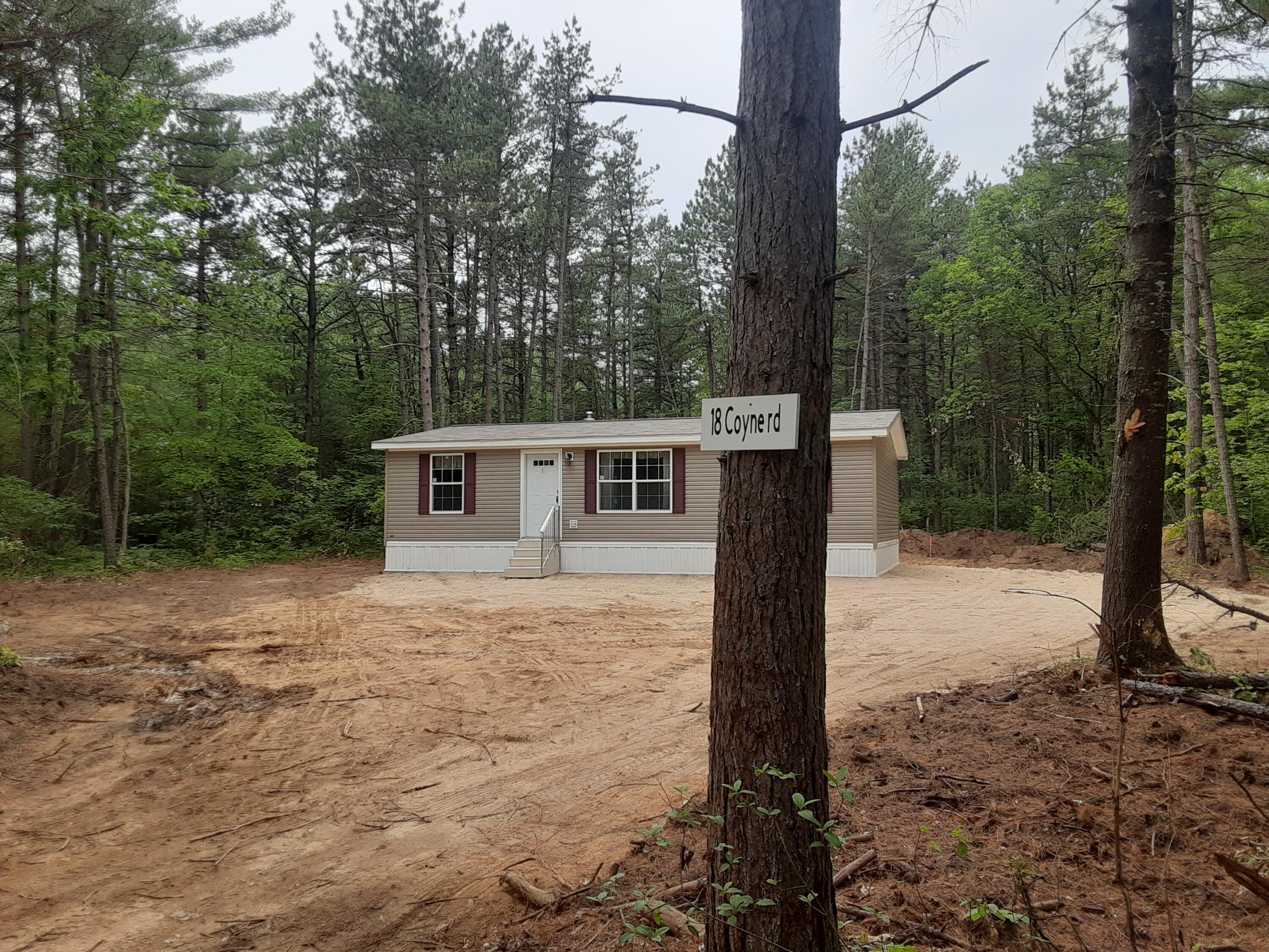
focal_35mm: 27
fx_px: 990
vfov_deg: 51.4
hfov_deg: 65.3
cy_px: 476
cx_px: 634
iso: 40
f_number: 1.9
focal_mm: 2.91
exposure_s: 1/506
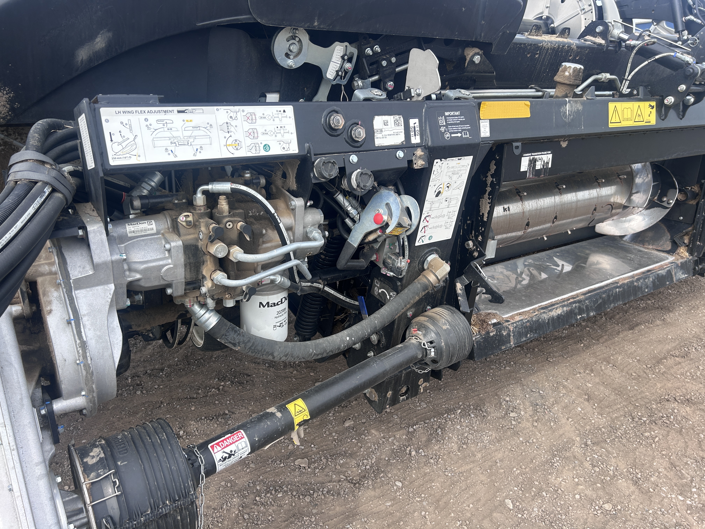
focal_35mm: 26
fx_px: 530
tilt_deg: -21.1
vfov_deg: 53.1
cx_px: 352
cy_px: 264
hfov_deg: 67.3
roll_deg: +0.2
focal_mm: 5.7
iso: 50
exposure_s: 1/1147
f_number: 1.5
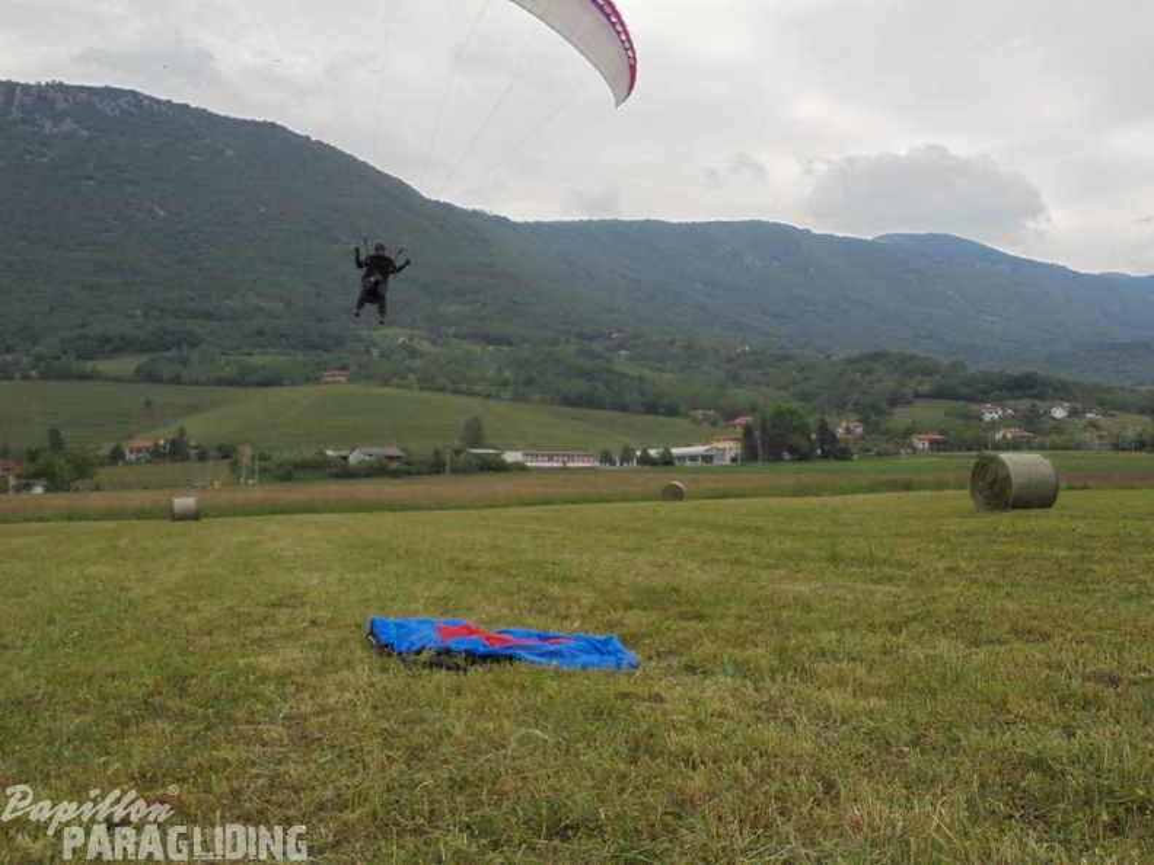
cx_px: 577
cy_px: 432
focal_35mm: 38
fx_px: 1267
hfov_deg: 49.0
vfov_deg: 37.7
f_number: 4.2
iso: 100
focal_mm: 6.9
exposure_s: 1/500
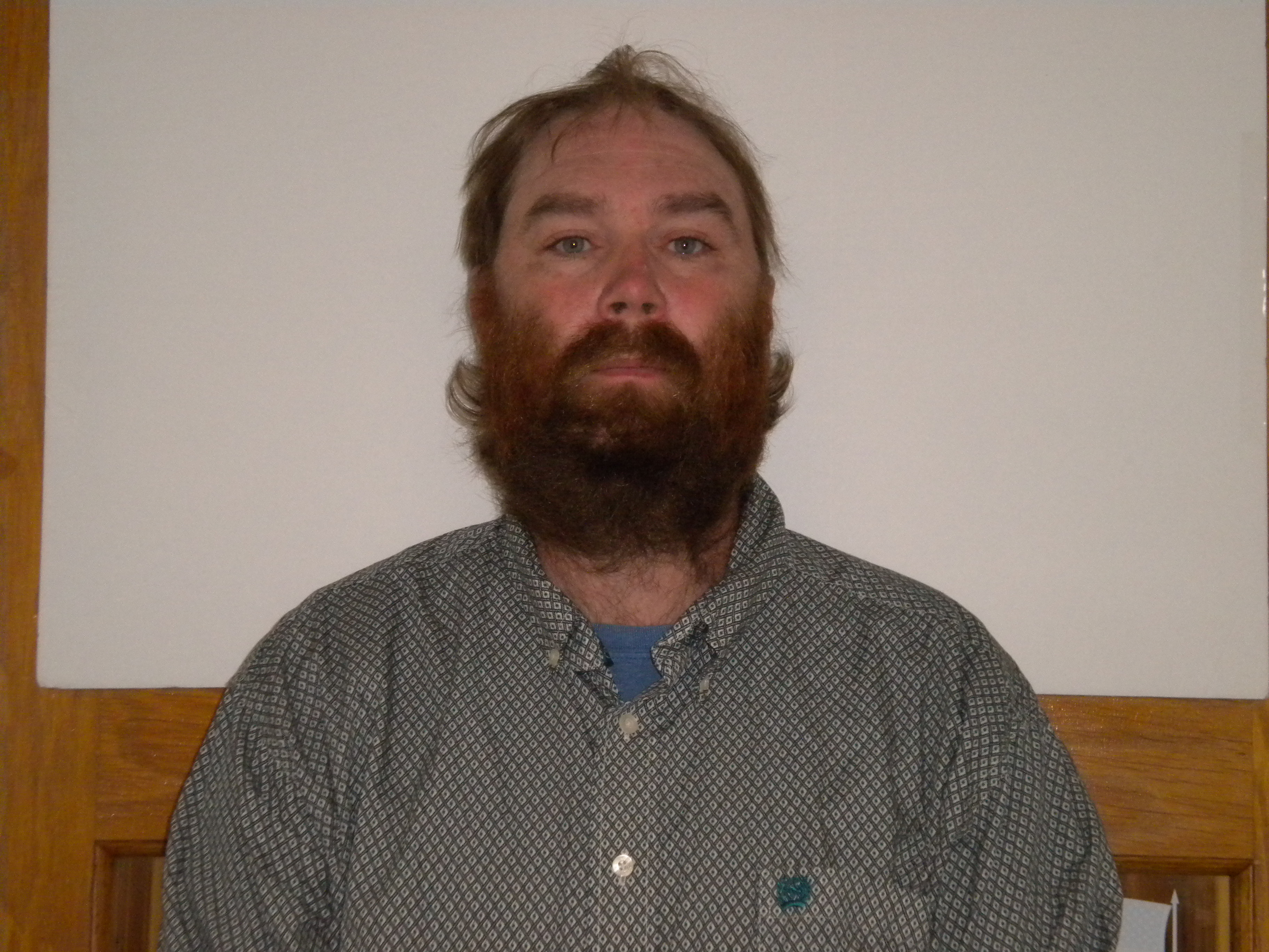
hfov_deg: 24.7
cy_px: 476
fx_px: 2896
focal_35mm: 79
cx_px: 634
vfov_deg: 18.7
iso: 400
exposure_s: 1/60
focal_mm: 14.3
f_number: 5.1
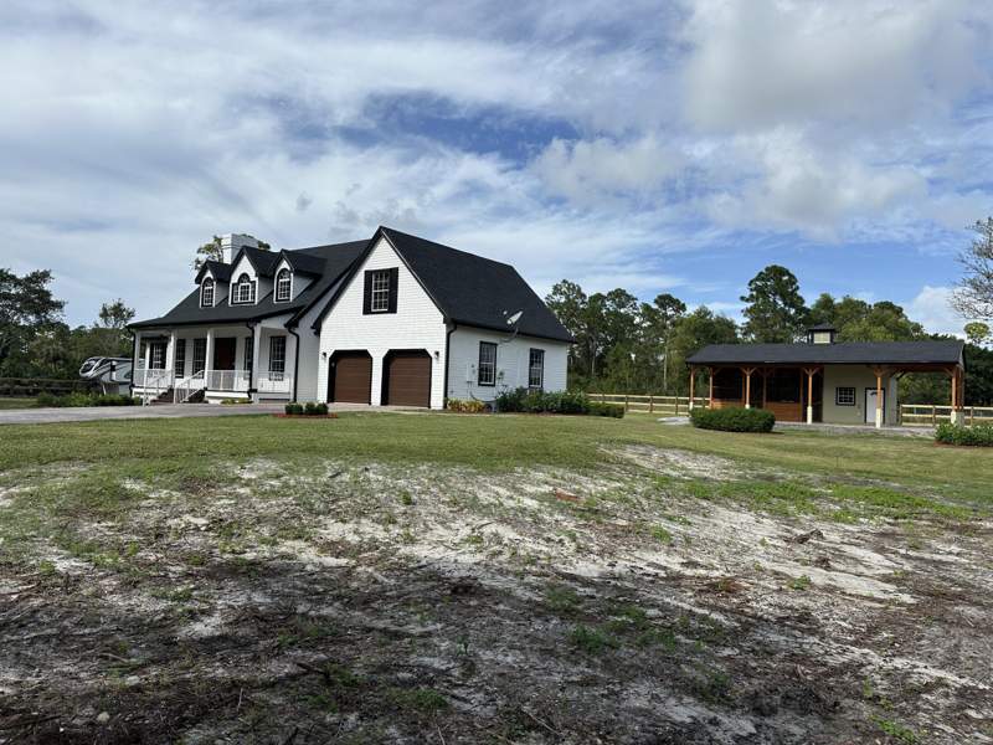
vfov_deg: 56.8
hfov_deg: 71.6
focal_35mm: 24
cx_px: 496
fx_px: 688
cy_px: 372
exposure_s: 1/6623
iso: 80
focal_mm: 6.86
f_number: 1.78
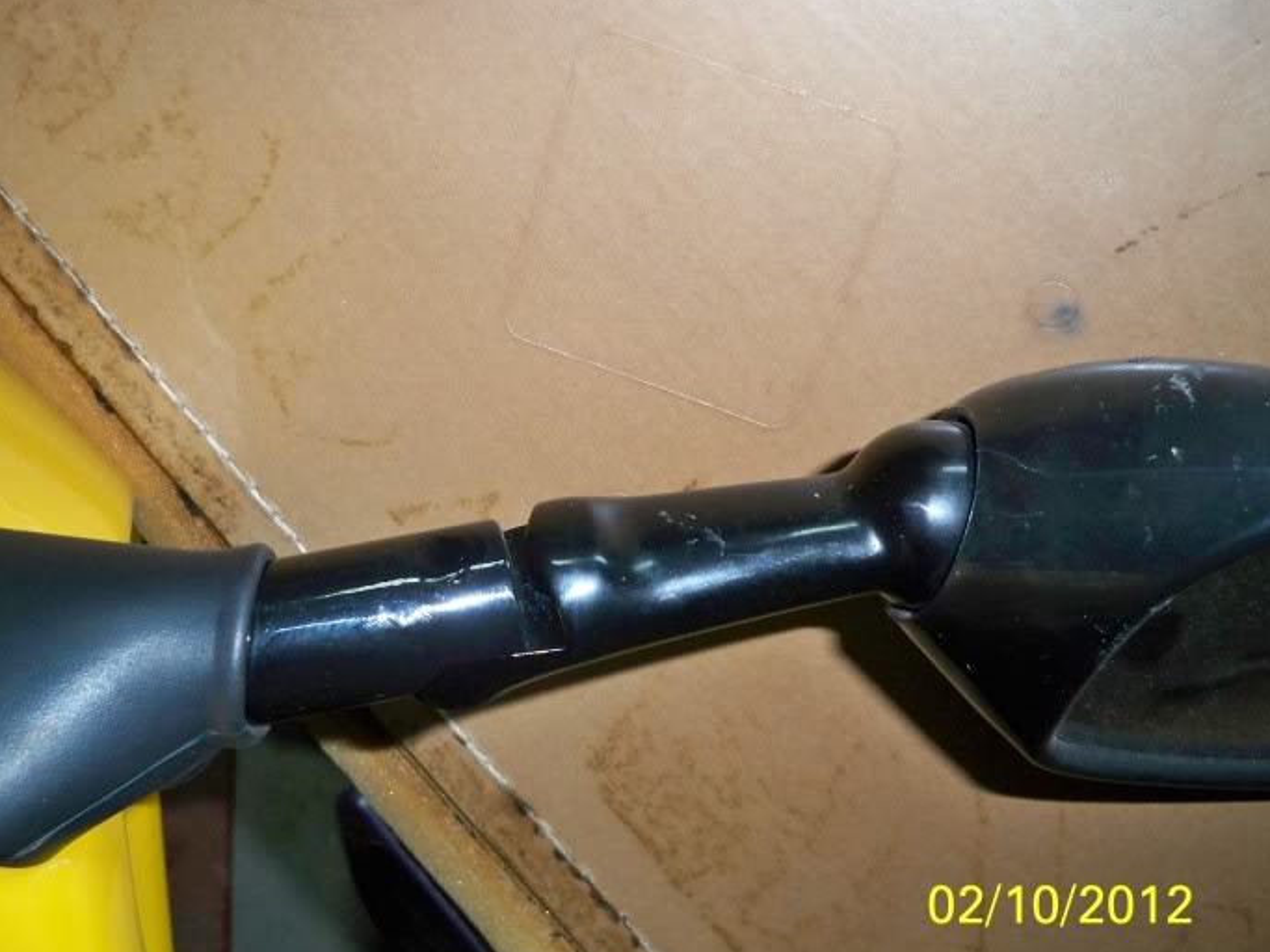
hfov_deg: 45.7
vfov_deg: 35.1
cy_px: 489
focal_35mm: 41
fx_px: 1504
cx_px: 563
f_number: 3.1
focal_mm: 6.3
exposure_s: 1/60
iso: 200
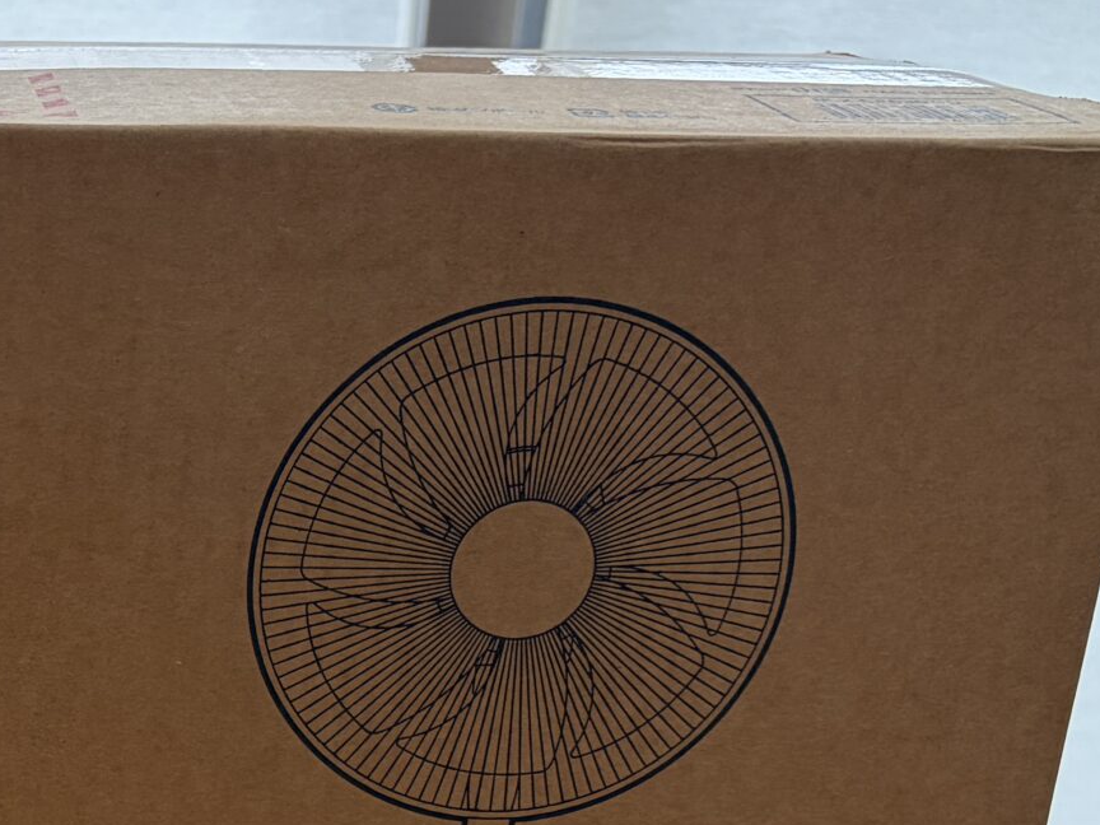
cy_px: 770
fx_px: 2447
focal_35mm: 77
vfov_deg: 18.8
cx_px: -237
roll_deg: -0.3
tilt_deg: -20.4
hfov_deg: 23.1
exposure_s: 1/122
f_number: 1.6
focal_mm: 5.96
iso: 125
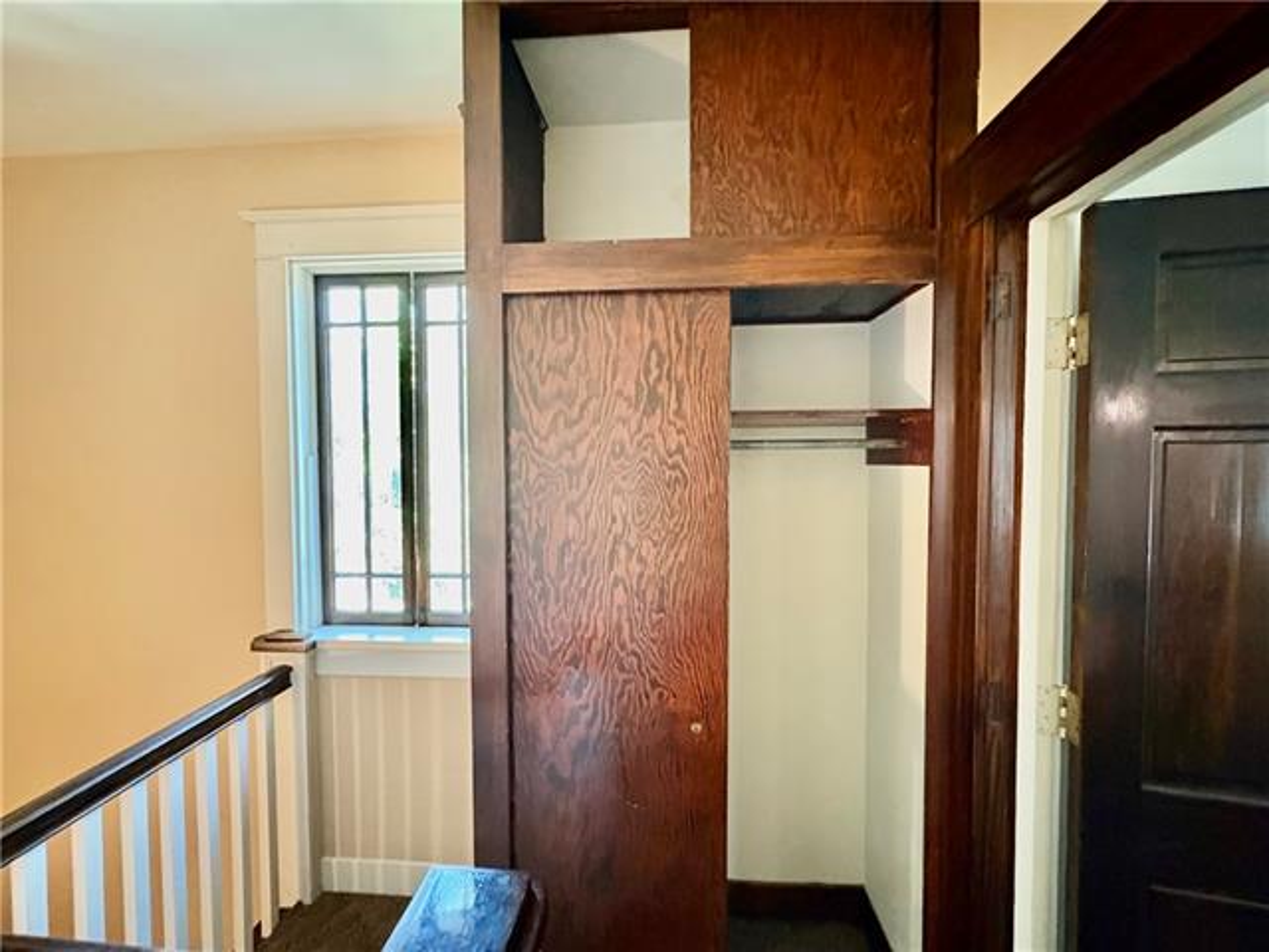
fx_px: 513
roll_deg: +1.2
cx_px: 634
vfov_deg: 85.7
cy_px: 476
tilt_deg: -1.6
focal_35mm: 14
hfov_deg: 102.1
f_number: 2.2
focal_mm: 2.22
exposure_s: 1/30
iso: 1250
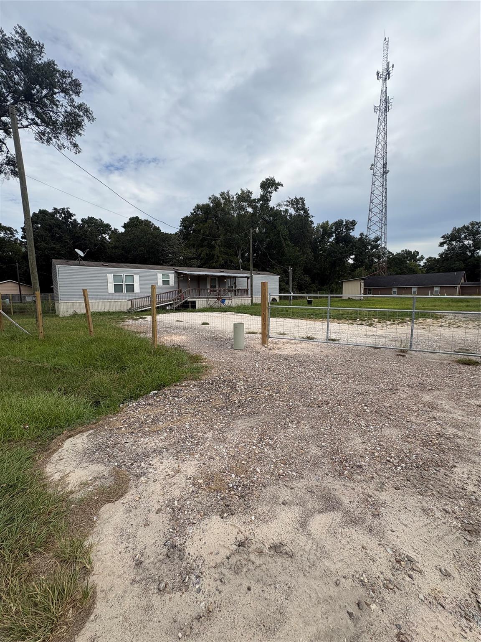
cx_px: 240
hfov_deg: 85.7
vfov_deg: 102.1
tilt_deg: -5.1
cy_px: 321
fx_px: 259
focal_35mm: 14
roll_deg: +0.9
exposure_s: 1/1236
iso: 40
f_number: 2.2
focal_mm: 2.22
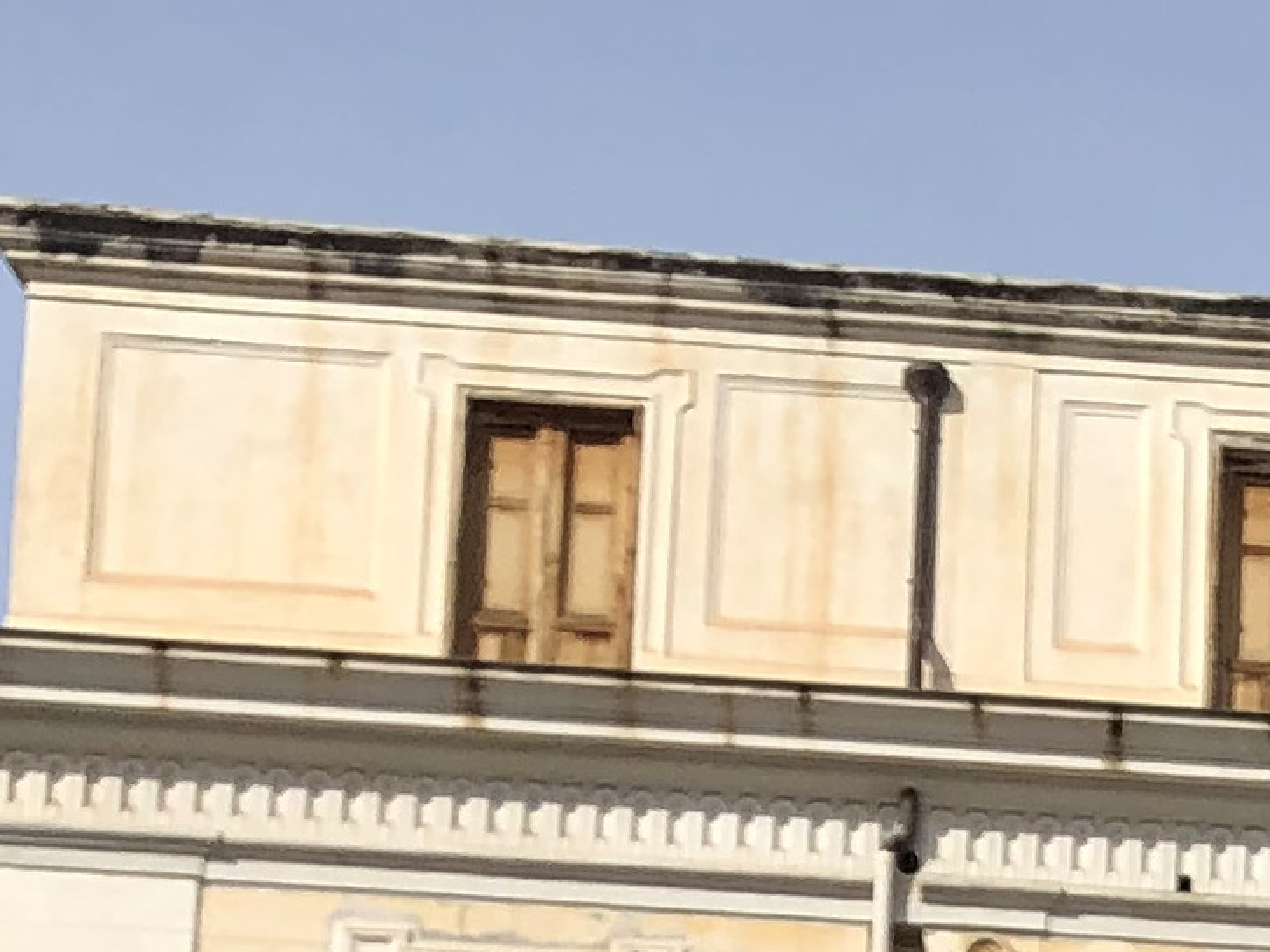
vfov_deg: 8.7
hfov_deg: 11.9
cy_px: 2335
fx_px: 5649
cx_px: 2236
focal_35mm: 154
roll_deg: +1.7
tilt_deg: +12.7
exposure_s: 1/3205
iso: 25
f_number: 1.8
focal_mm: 4
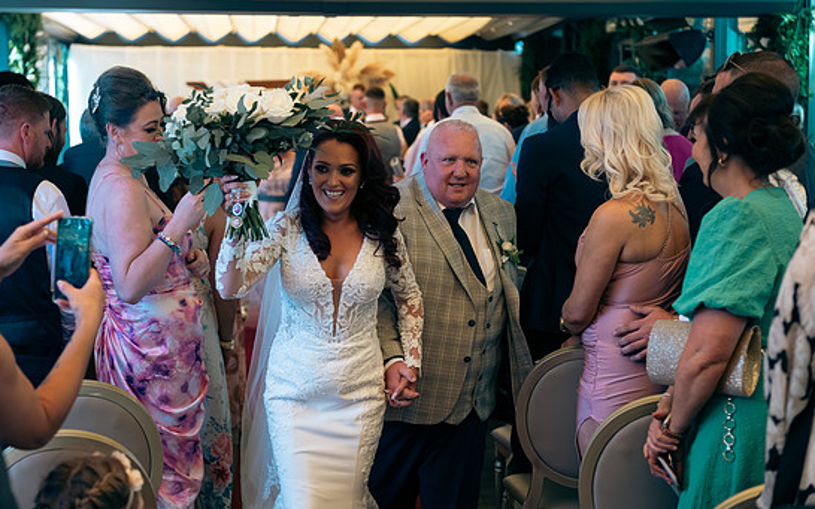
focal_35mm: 65
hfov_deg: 31.5
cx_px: 396
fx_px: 1443
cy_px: 228
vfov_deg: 20.0
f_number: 3.5
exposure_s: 1/250
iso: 250
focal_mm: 60
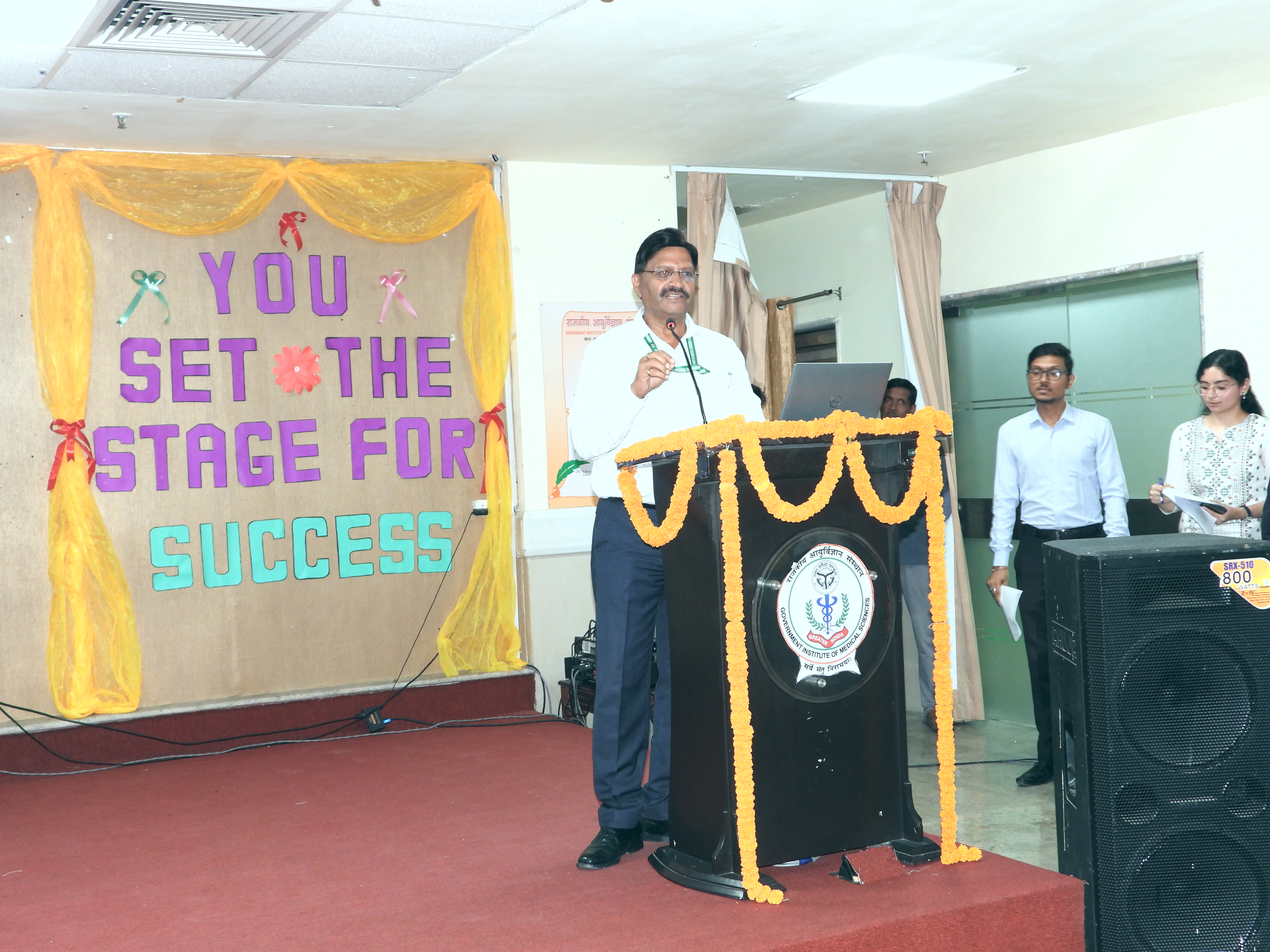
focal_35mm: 44
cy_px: 476
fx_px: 1614
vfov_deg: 32.9
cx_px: 635
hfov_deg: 42.9
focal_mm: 7.9
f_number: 3.2
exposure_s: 1/30
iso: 200
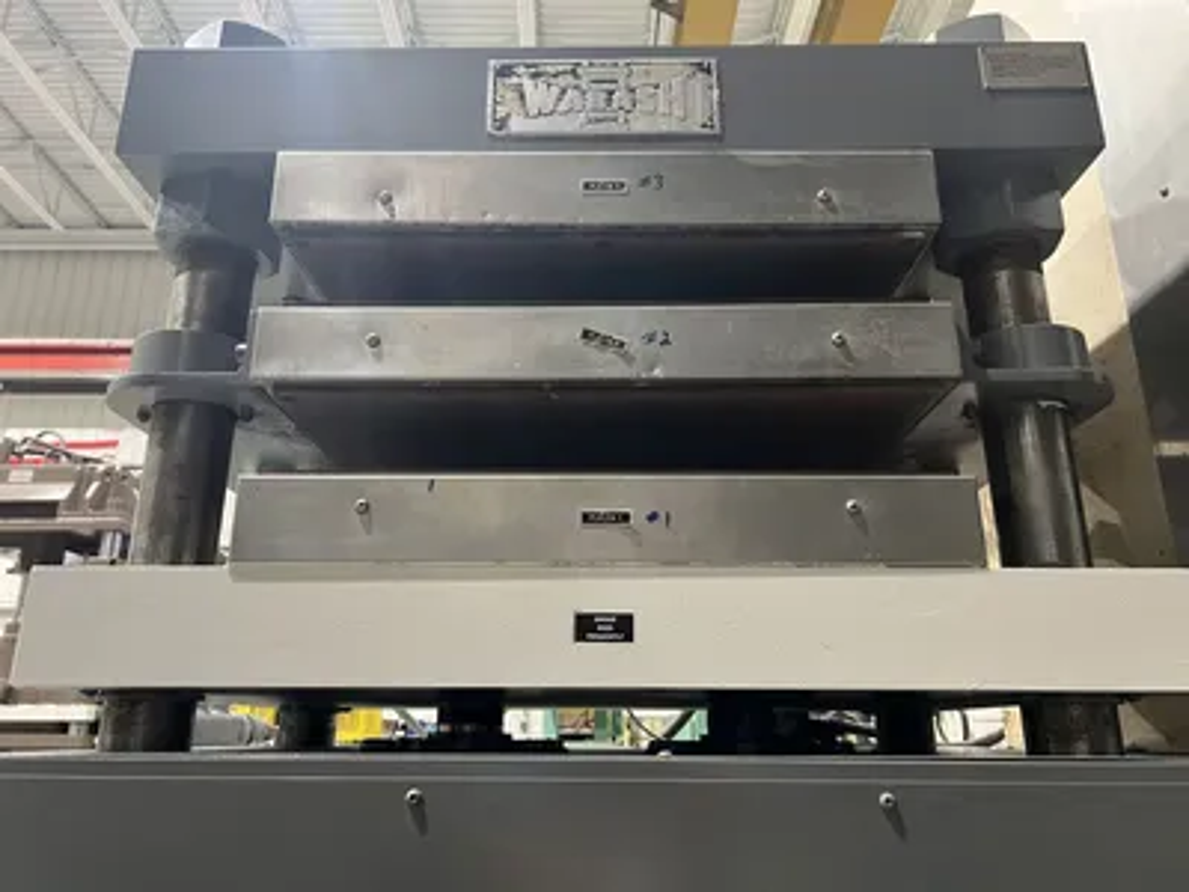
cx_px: 594
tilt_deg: +17.8
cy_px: 446
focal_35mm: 26
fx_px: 893
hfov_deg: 67.3
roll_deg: -1.3
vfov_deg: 53.1
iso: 250
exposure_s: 1/60
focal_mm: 5.7
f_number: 1.5
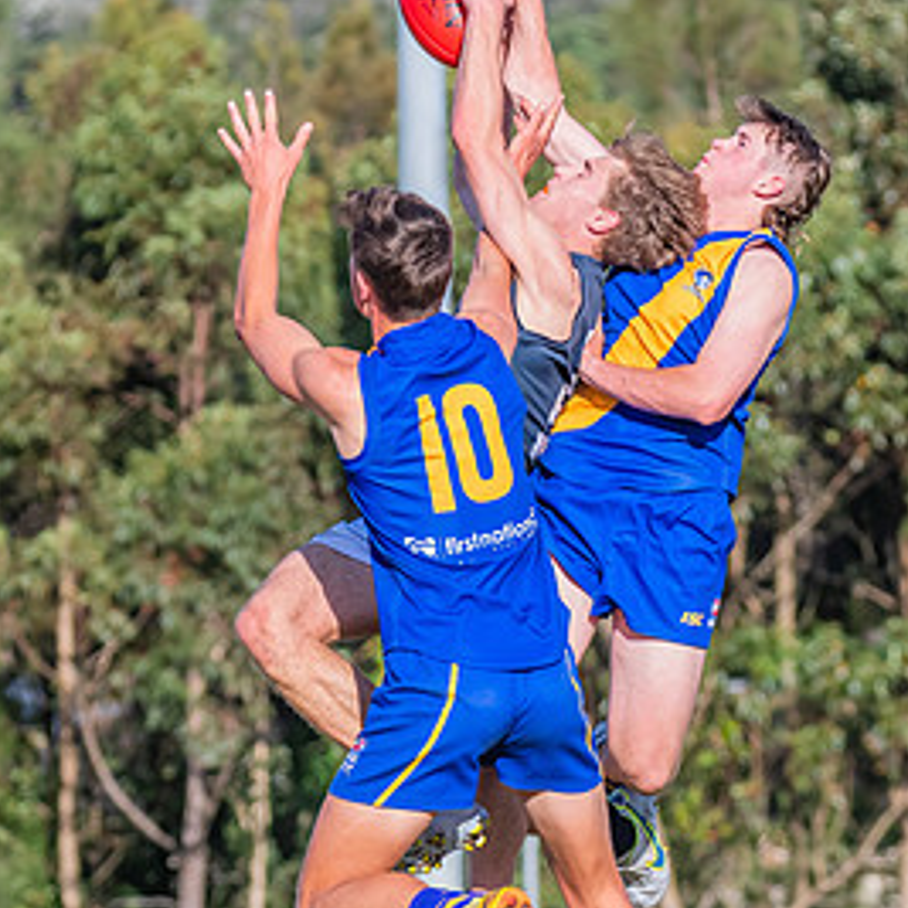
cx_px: 600
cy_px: 530
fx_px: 13622
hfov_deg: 3.8
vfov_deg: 3.8
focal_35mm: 459
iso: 800
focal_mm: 195
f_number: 7.1
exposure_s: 1/2000
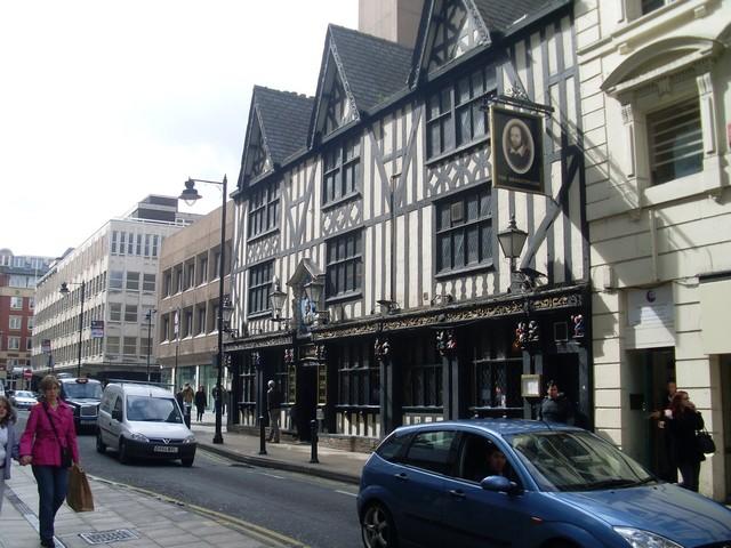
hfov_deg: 49.0
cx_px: 366
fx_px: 802
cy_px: 274
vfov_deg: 37.7
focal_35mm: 38
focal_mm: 6.3
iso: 80
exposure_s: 1/125
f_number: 7.7
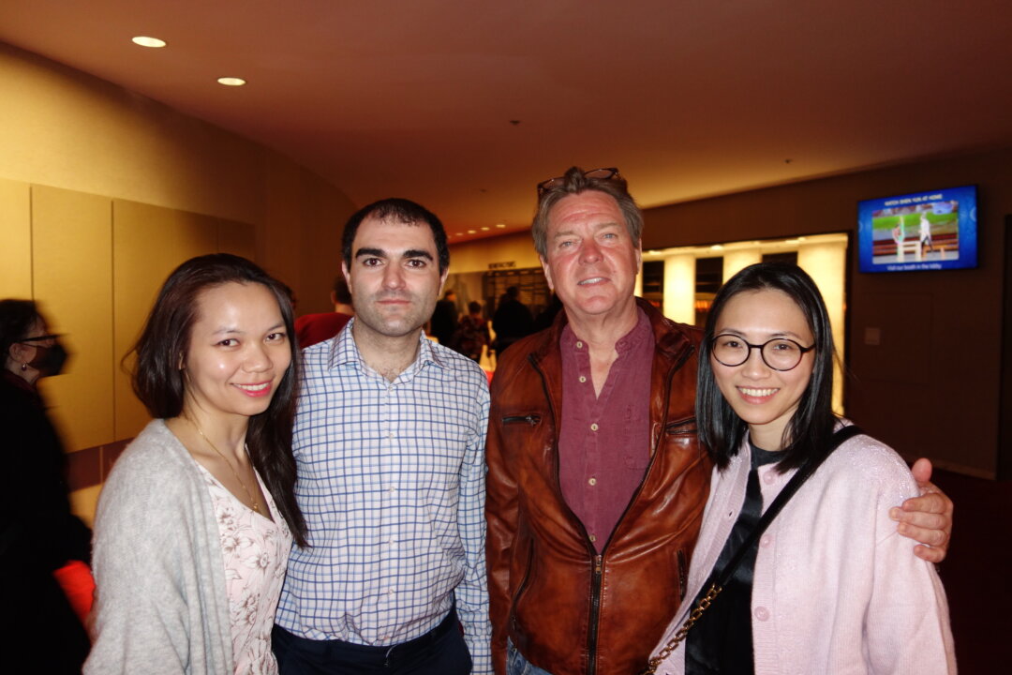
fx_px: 787
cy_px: 338
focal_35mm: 28
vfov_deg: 46.4
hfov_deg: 65.5
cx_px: 506
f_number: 1.8
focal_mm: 10.4
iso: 400
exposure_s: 1/30
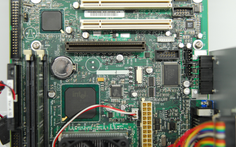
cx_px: 119
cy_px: 69
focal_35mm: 65
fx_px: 418
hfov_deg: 31.5
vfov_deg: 20.0
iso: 800
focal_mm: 42
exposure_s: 1/100
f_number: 3.3
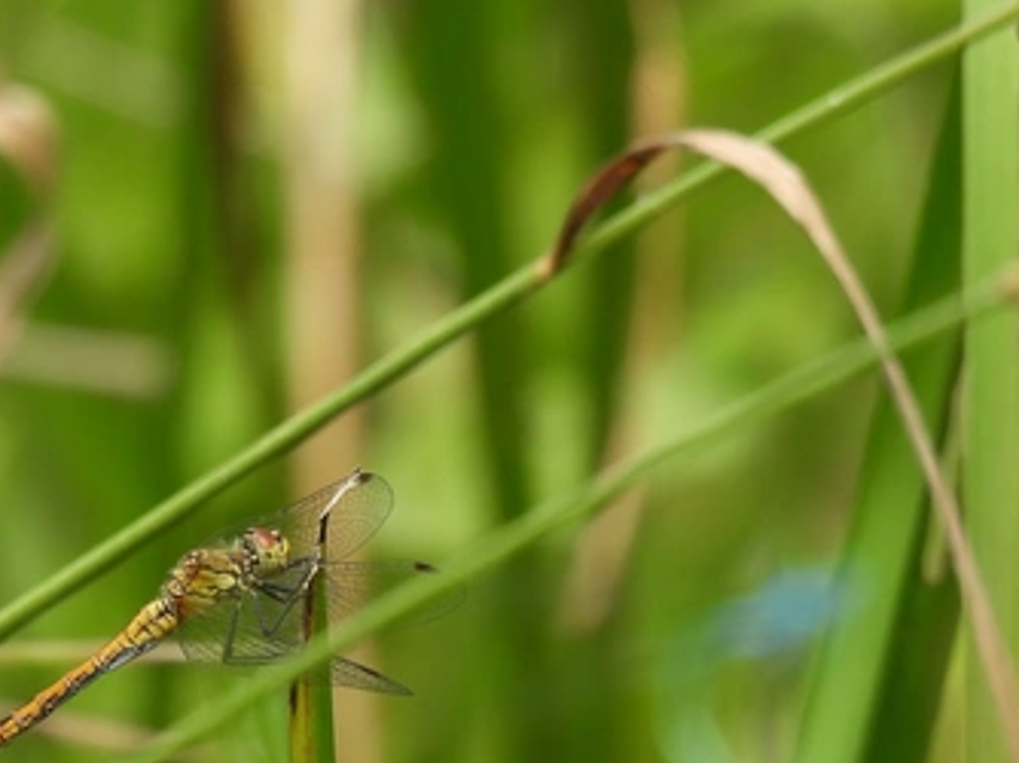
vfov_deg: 1.0
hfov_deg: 1.3
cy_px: 549
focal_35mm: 1535
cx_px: 284
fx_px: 45154
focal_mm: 143
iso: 100
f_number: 5.6
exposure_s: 1/125
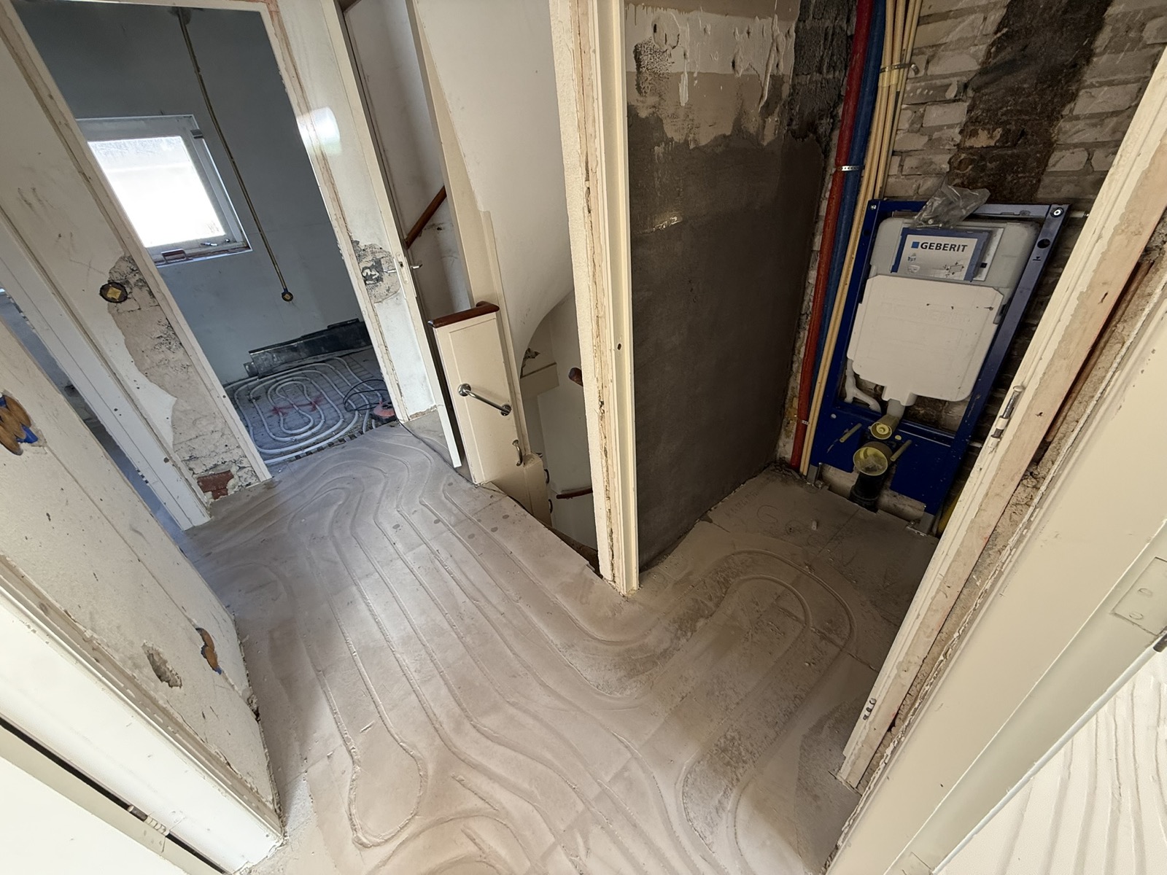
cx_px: 584
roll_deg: +5.3
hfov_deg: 102.1
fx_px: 472
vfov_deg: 85.7
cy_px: 438
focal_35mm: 14
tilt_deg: -32.5
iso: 160
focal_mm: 2.22
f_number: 2.2
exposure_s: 1/99
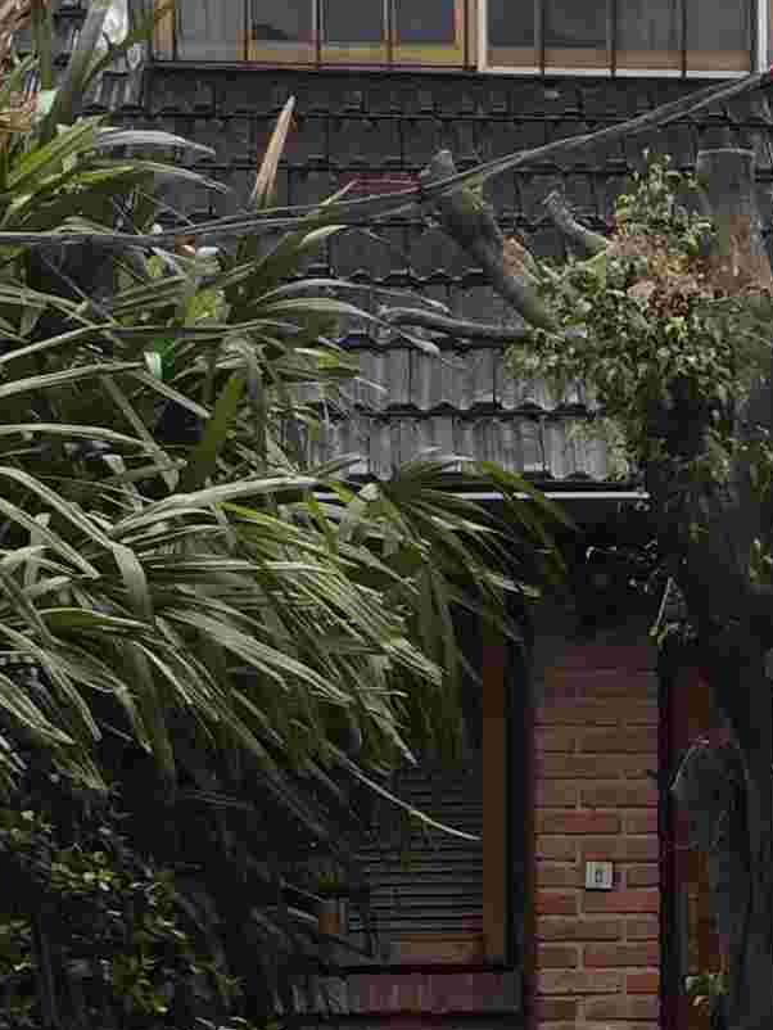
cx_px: 637
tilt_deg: -2.2
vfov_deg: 16.4
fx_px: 3511
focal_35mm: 118
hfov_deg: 12.5
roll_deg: -0.1
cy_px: 975
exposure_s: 1/807
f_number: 2.2
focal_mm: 4.15
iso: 32
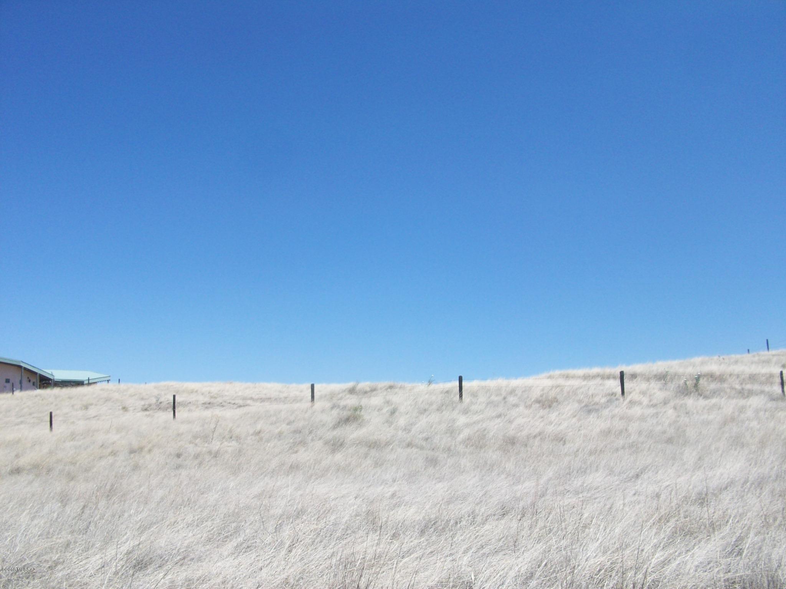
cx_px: 393
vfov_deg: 41.8
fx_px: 772
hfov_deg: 54.0
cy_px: 294
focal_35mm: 34
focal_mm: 5.7
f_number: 5.5
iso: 64
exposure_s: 1/345
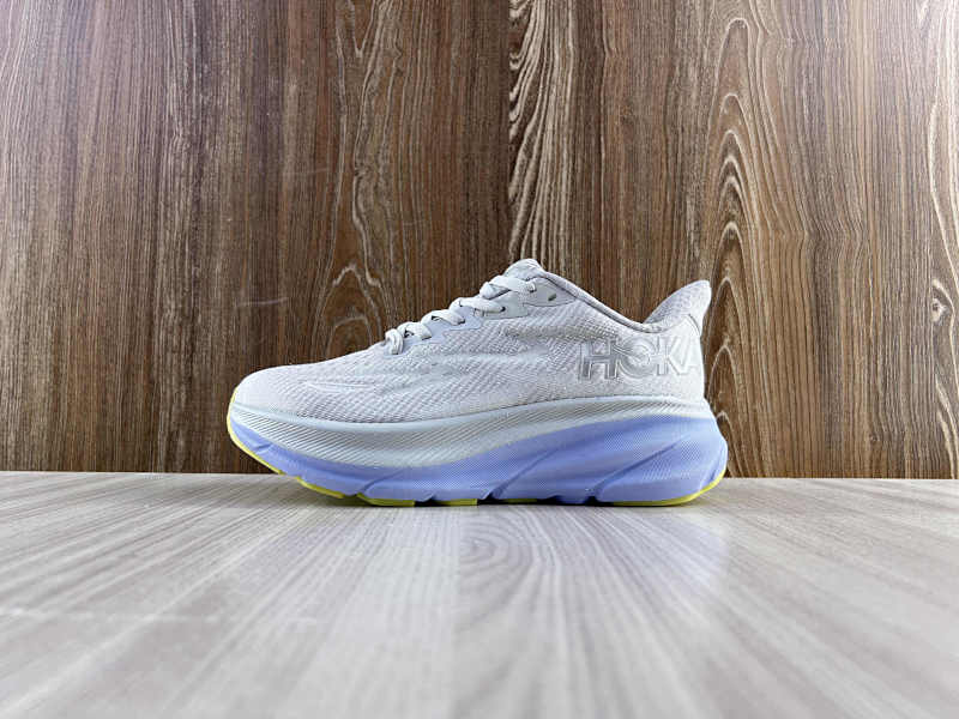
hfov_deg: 67.3
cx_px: 480
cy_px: 360
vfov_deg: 53.1
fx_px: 720
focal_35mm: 26
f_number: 1.5
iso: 40
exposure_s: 1/190
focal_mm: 5.7
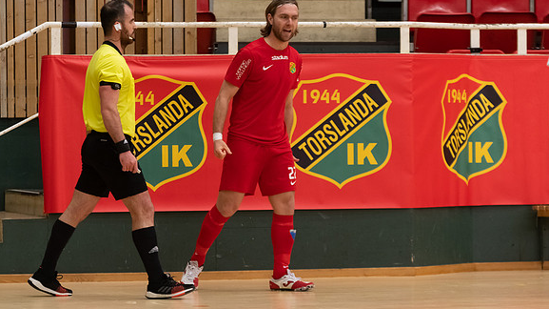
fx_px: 3550
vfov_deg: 5.0
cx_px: 274
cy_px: 165
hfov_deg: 8.8
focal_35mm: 244
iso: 1600
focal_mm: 150
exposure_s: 1/800
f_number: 2.8
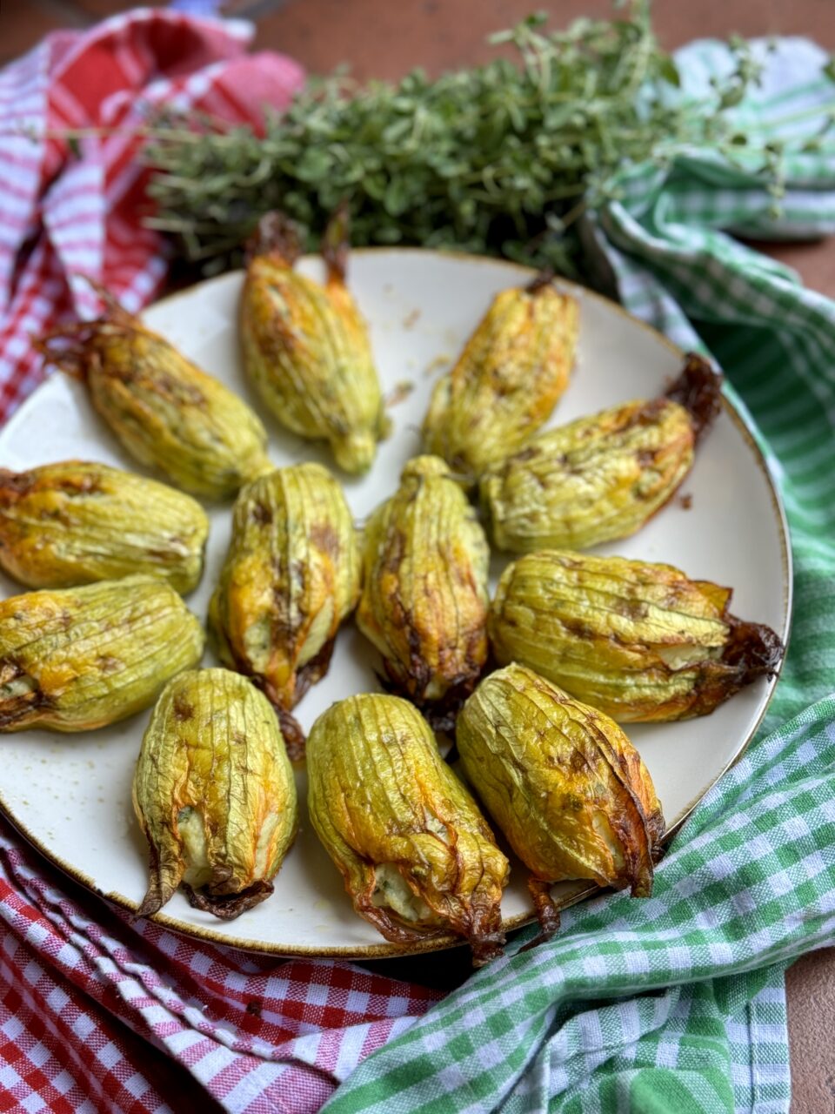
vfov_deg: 39.7
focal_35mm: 48
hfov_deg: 30.3
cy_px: 557
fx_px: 1544
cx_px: 418
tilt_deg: -54.0
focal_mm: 6.76
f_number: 1.78
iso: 80
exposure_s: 1/121
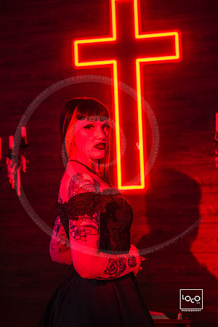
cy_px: 164
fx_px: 527
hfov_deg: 23.4
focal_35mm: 58
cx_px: 109
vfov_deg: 34.5
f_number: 2.4
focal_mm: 58
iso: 1000
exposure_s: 1/250
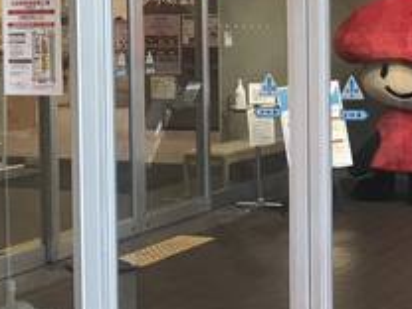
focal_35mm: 86
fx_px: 1024
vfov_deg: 17.1
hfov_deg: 22.1
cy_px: 69
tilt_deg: -1.2
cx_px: 382
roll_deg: +1.9
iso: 32
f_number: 1.8
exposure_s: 1/30
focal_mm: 3.99
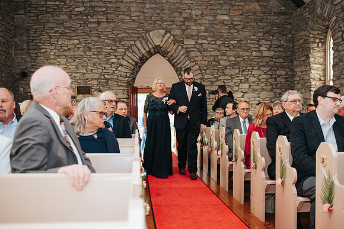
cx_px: 184
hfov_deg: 49.8
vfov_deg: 34.5
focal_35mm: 39
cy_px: 106
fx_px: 370
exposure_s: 1/200
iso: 1000
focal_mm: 35
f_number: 2.8
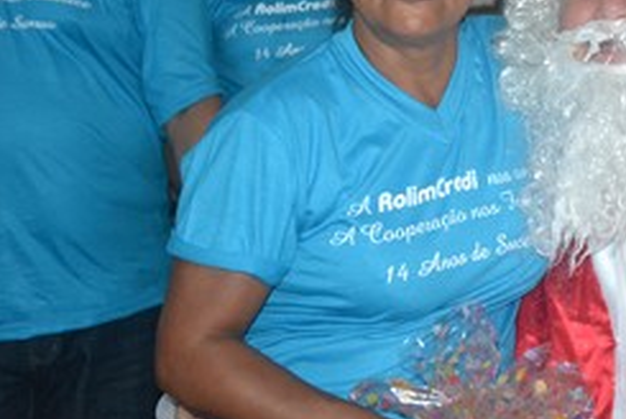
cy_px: 77
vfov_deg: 15.5
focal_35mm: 88
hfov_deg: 22.7
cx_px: 508
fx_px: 1532
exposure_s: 1/60
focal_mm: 32
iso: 3200
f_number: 4.2
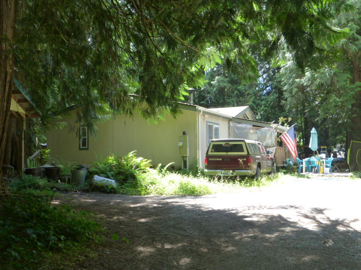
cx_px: 180
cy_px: 135
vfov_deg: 36.8
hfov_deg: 47.9
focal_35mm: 39
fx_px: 407
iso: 200
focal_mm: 6.9
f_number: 3.9
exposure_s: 1/60
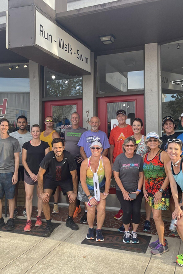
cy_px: 135
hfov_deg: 35.9
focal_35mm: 37
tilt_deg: +1.0
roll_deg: +2.0
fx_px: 282
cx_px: 91
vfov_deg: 51.9
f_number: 1.6
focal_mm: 4.2
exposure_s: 1/238
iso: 32
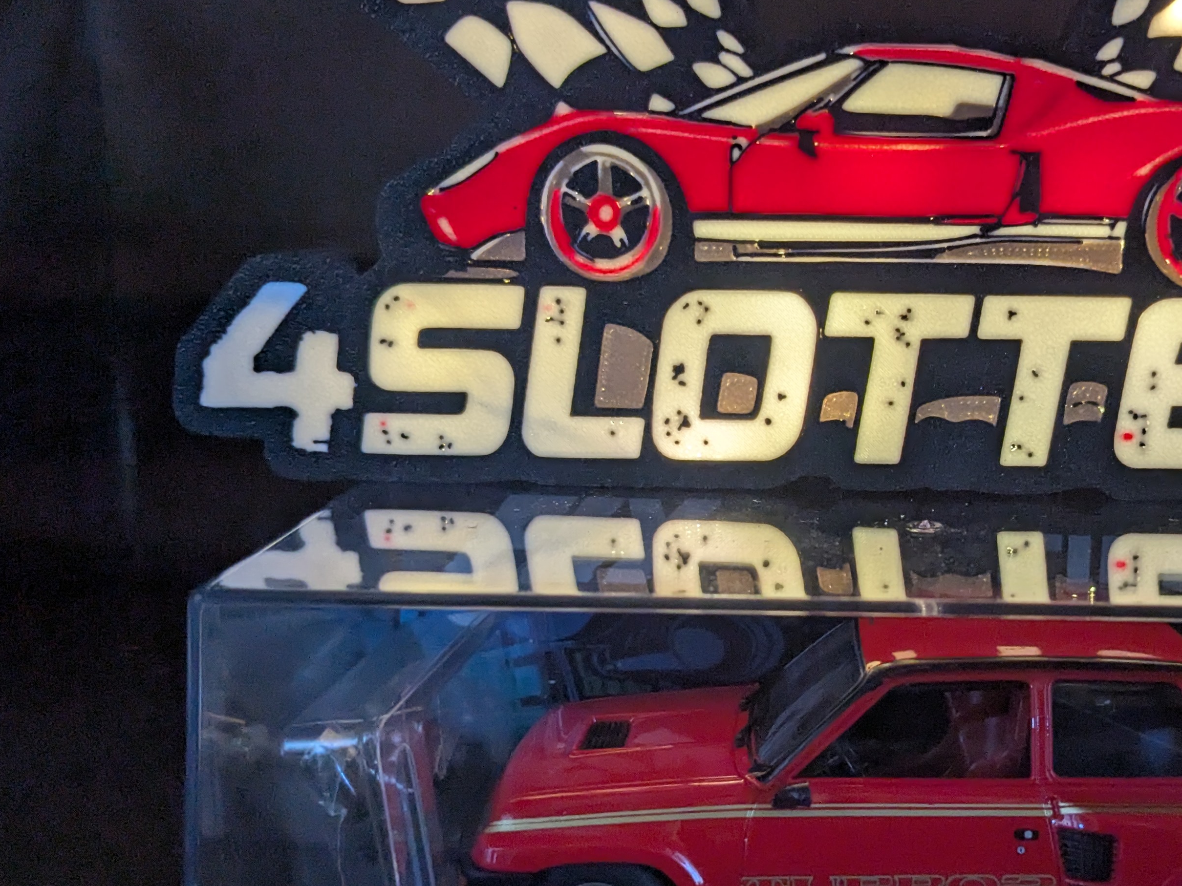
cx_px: 861
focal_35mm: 45
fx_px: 1536
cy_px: 483
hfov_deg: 41.1
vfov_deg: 32.2
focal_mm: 4.38
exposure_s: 1/99.9
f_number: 1.73
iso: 209
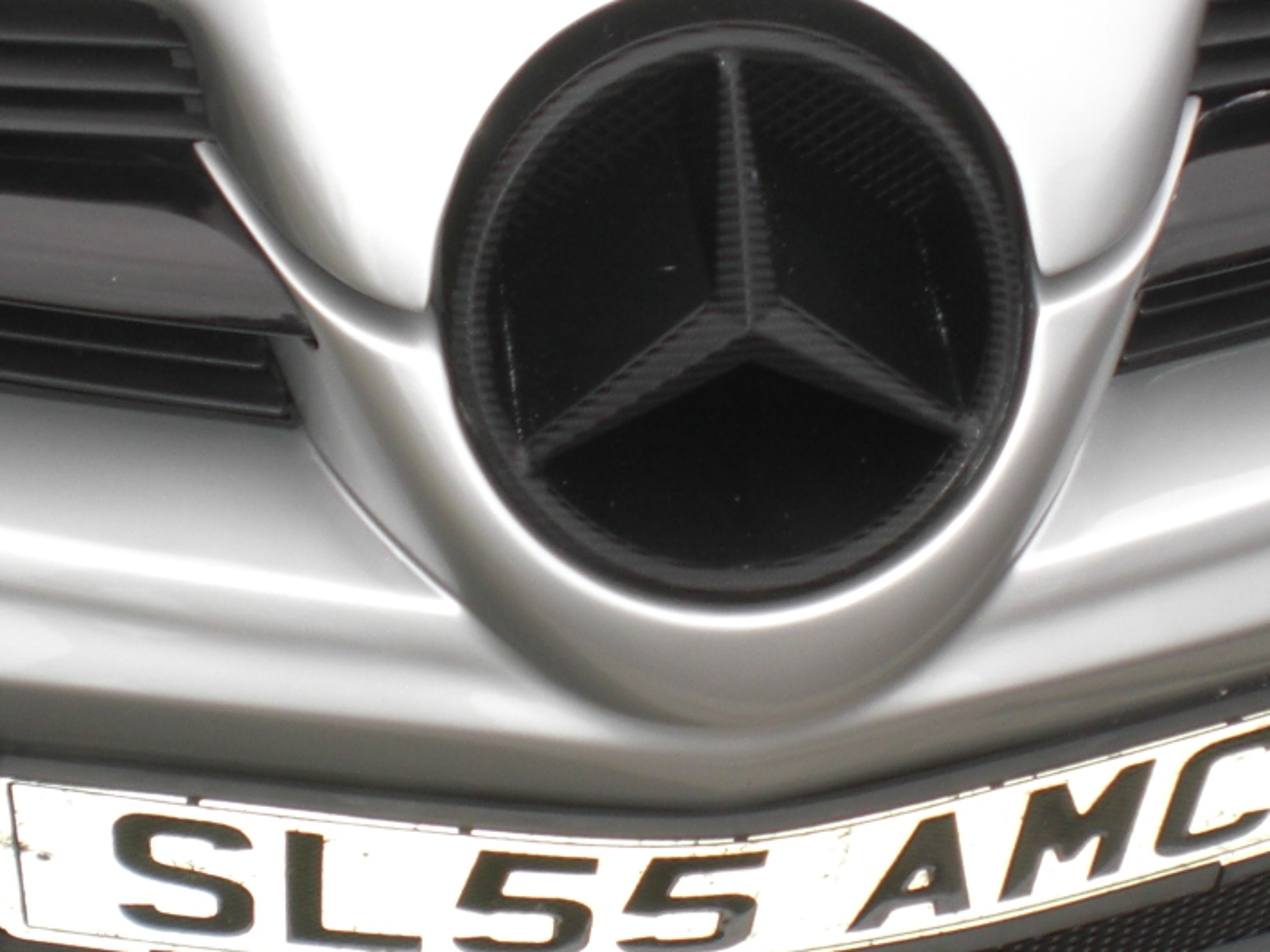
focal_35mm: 86
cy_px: 375
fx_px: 3155
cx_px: 681
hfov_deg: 22.8
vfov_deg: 17.1
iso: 64
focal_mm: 6.3
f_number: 3.1
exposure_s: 1/125
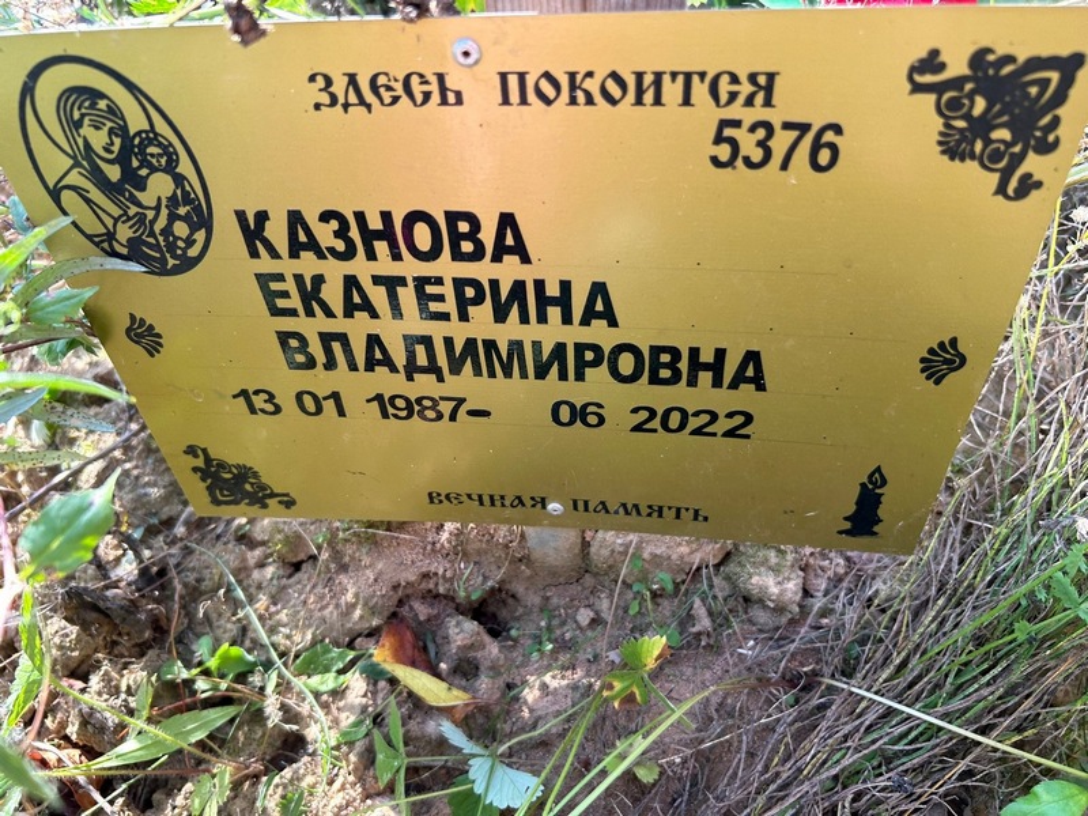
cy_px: 408
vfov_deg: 53.1
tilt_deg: -56.9
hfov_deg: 67.3
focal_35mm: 26
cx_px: 544
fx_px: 817
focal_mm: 5.7
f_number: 1.5
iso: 40
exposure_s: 1/150
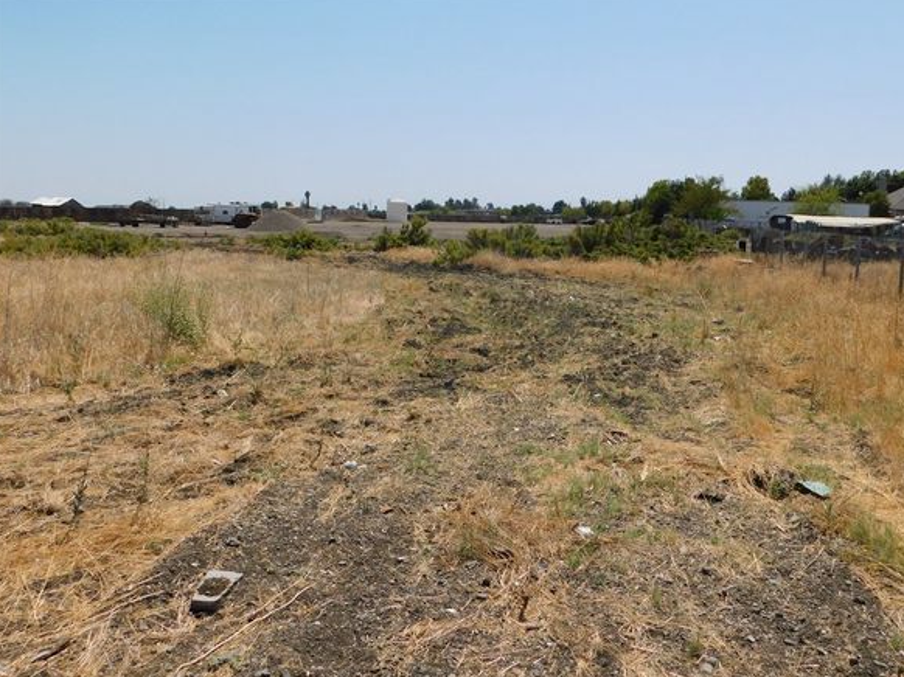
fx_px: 861
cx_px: 488
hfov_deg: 55.3
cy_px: 363
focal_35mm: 33
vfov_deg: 42.9
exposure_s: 1/640
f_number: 6.4
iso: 125
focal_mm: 5.3
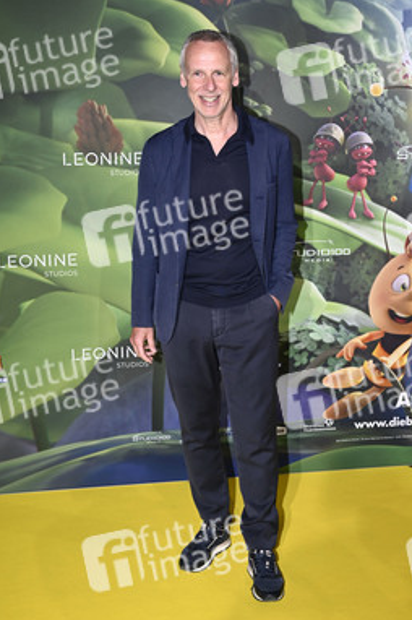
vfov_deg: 44.5
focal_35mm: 44
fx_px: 757
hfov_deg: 30.5
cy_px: 310
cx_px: 212
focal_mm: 42
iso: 800
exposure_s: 1/125
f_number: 6.3
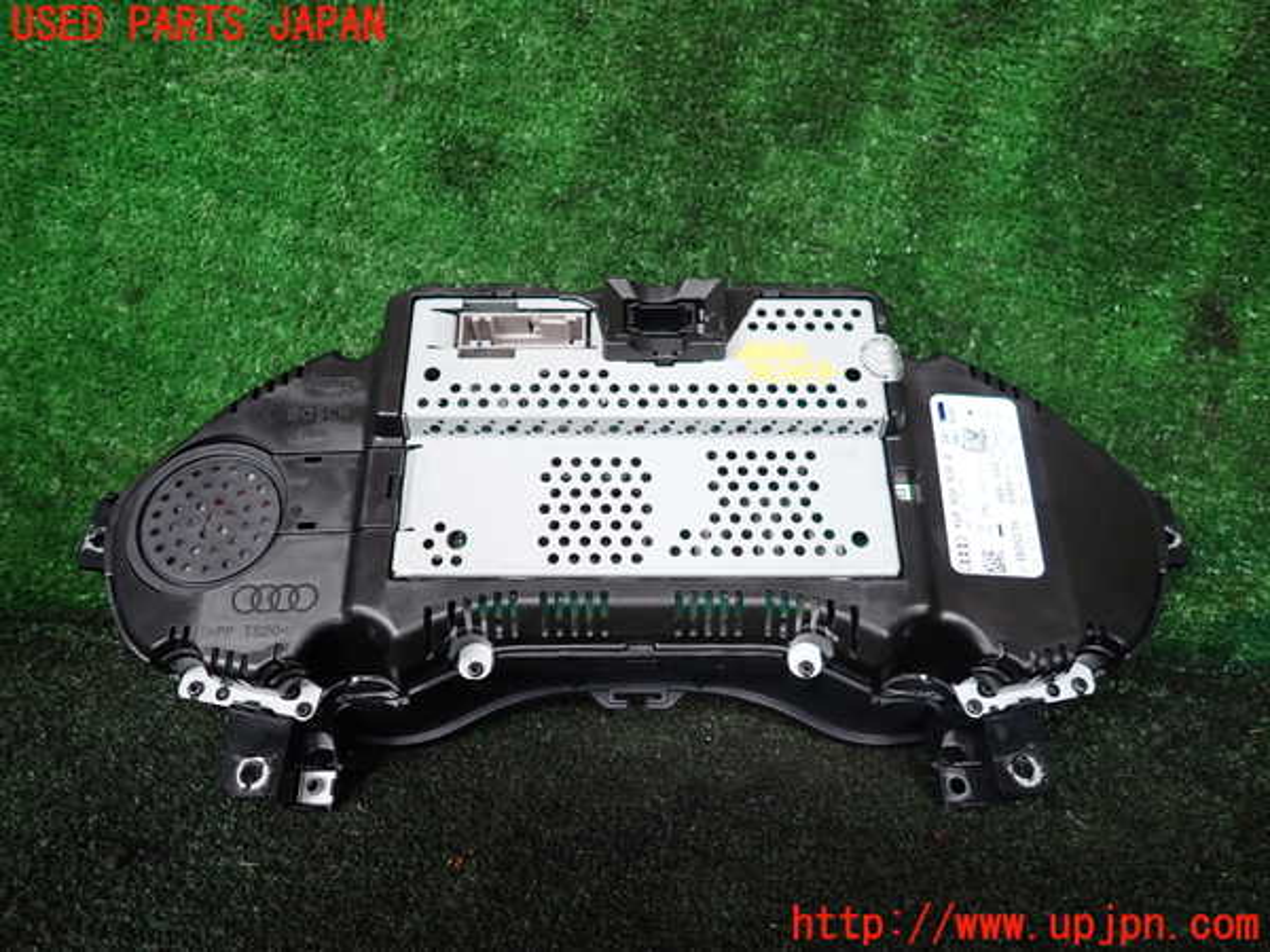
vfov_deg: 54.9
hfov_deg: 69.4
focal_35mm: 25
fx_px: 917
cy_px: 476
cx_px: 635
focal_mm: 4.5
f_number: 2
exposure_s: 1/40
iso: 200
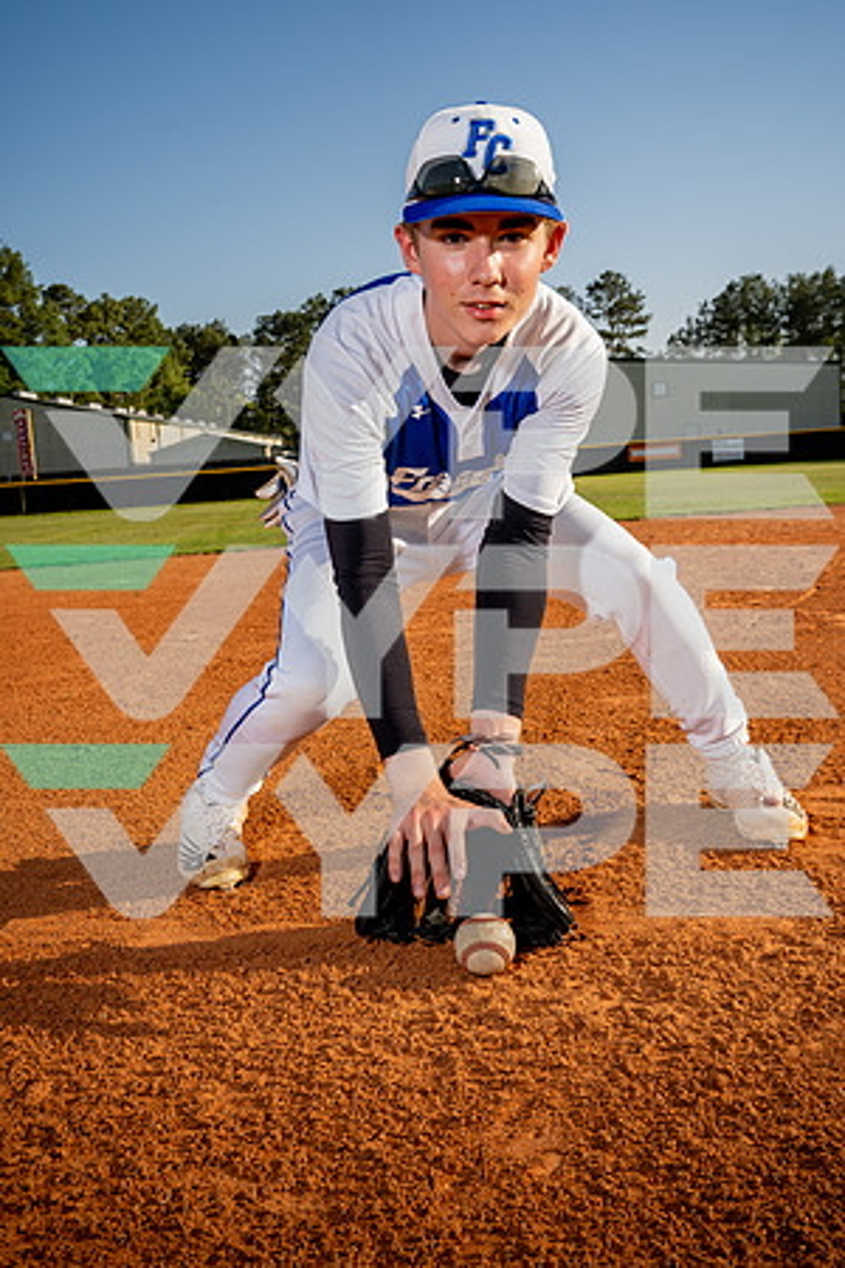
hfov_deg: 38.9
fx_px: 1197
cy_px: 634
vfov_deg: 55.8
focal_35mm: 34
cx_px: 422
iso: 200
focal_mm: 34
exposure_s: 1/250
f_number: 8
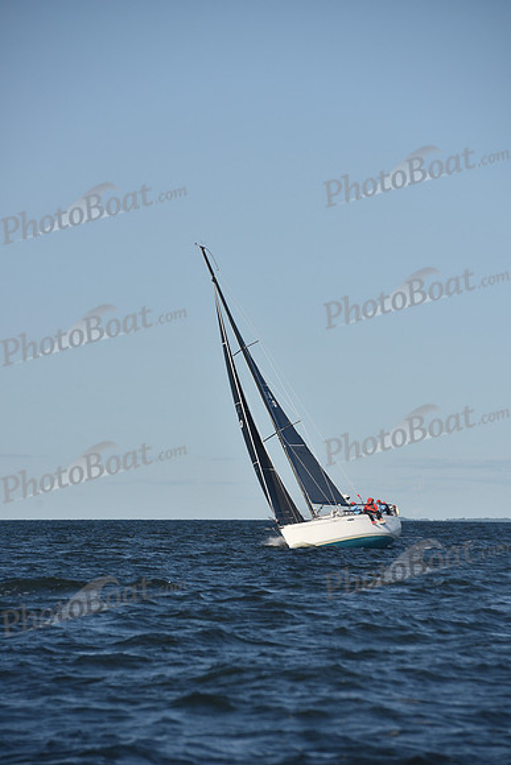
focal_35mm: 200
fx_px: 4255
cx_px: 256
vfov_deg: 10.3
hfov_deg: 6.9
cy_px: 382
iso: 250
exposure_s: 1/640
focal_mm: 200
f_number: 7.1
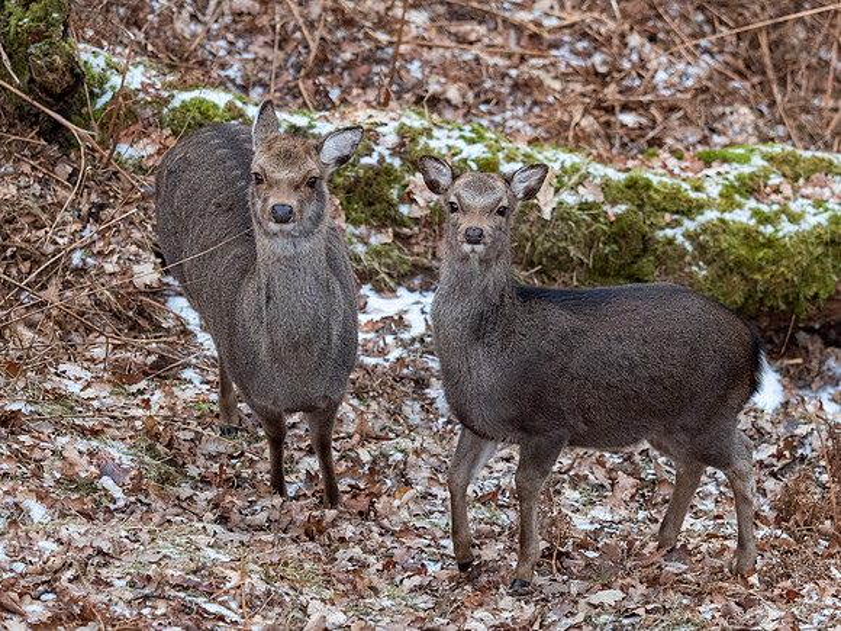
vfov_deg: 4.4
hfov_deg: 5.9
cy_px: 239
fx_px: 8223
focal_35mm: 338
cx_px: 518
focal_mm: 125
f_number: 3.2
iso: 1600
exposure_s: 1/800
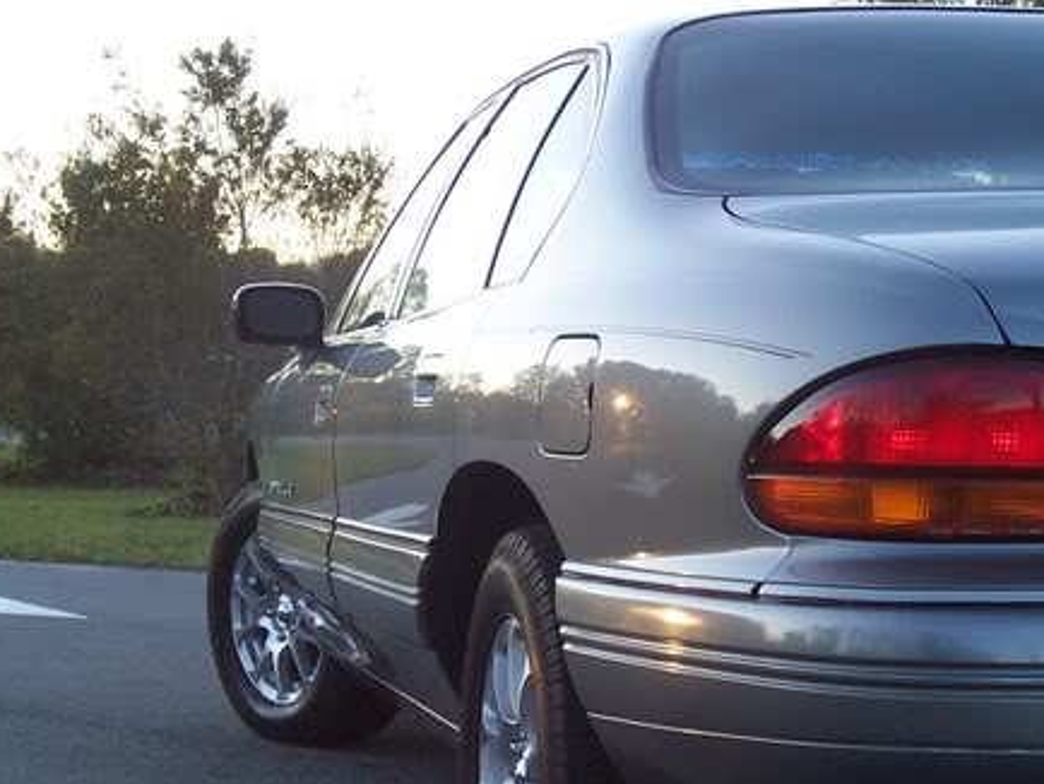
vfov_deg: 17.6
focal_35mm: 84
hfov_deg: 23.3
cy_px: 421
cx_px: 471
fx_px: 2535
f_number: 3.4
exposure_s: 1/125
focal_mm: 8.6
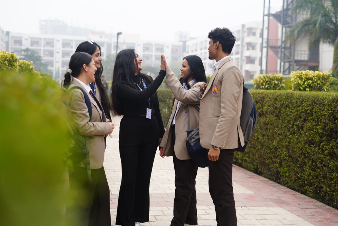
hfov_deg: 39.6
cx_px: 169
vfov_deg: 27.0
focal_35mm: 50
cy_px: 113
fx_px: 469
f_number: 2.8
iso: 100
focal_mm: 50
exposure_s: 1/320
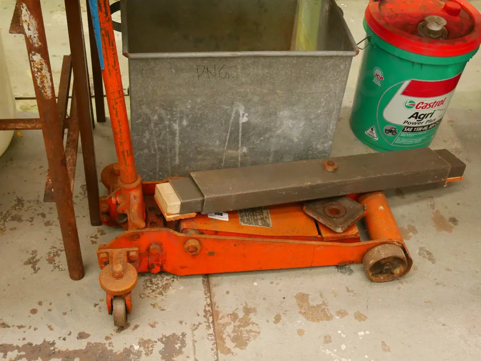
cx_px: 240
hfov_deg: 39.6
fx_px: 667
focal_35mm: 48
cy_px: 180
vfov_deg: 30.3
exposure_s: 1/100
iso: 3200
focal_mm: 24
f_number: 5
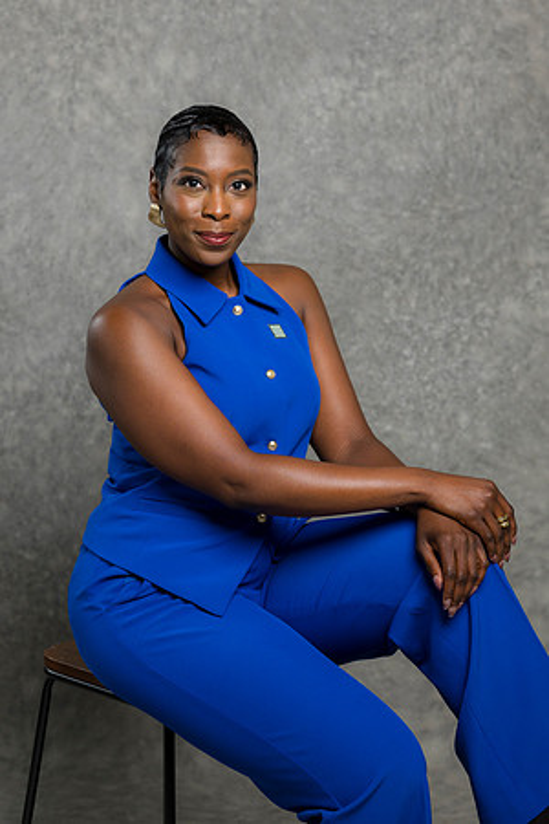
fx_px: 1944
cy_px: 412
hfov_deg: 16.1
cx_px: 274
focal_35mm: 85
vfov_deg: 23.9
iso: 125
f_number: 5
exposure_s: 1/200
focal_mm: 85
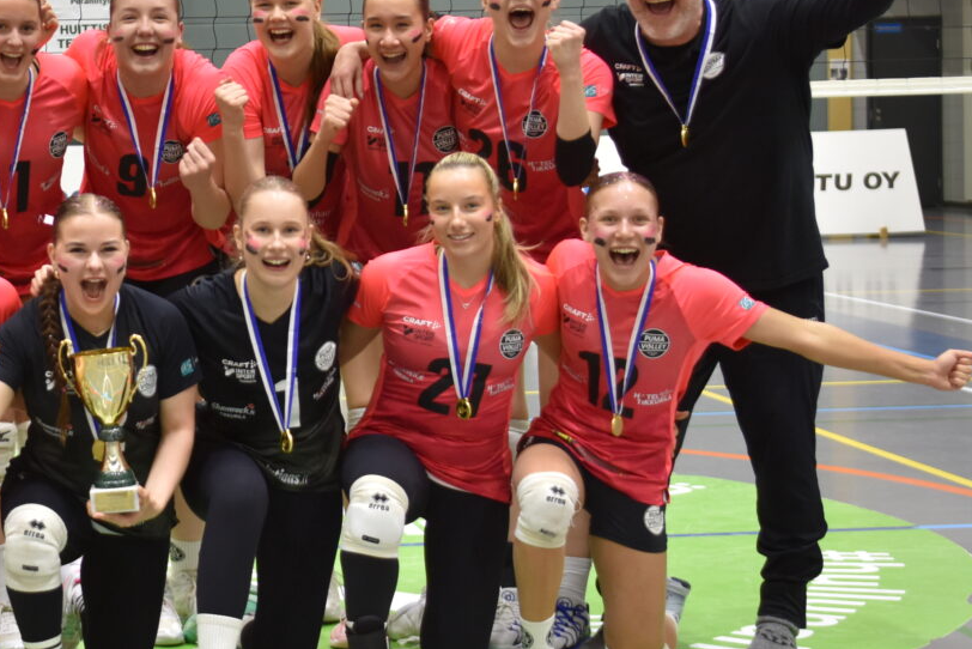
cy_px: 206
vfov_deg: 13.3
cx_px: 48
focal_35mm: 103
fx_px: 2782
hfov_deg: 19.4
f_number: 2.8
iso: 560
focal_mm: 34
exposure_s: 1/160
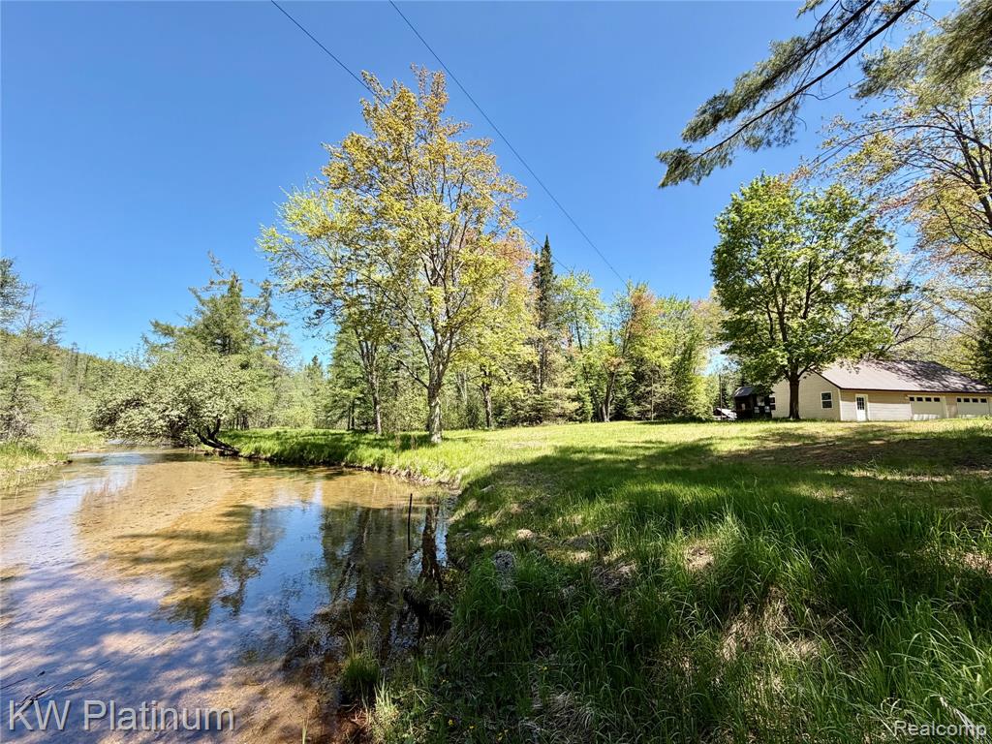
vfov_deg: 85.7
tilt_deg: +7.9
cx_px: 496
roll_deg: -0.4
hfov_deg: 102.1
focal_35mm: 14
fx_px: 401
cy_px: 372
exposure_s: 1/607
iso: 40
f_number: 2.2
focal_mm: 2.22
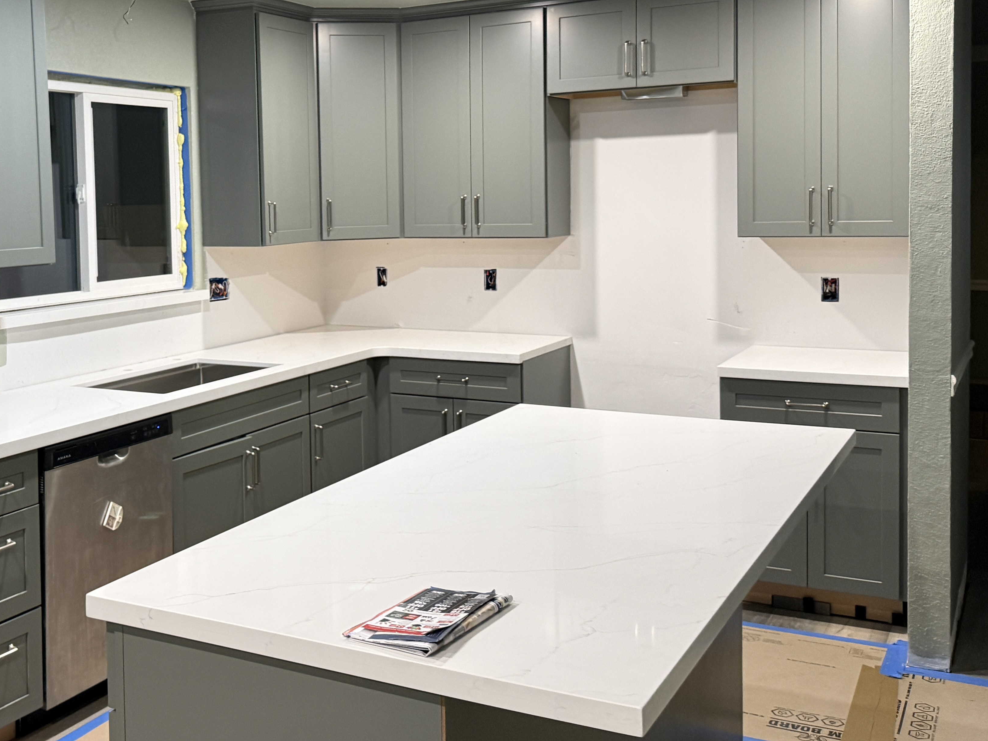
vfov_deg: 34.0
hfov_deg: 43.7
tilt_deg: -1.2
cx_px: 280
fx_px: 1199
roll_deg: +1.2
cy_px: 244
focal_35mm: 42
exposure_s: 1/60
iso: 250
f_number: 1.78
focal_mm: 6.76
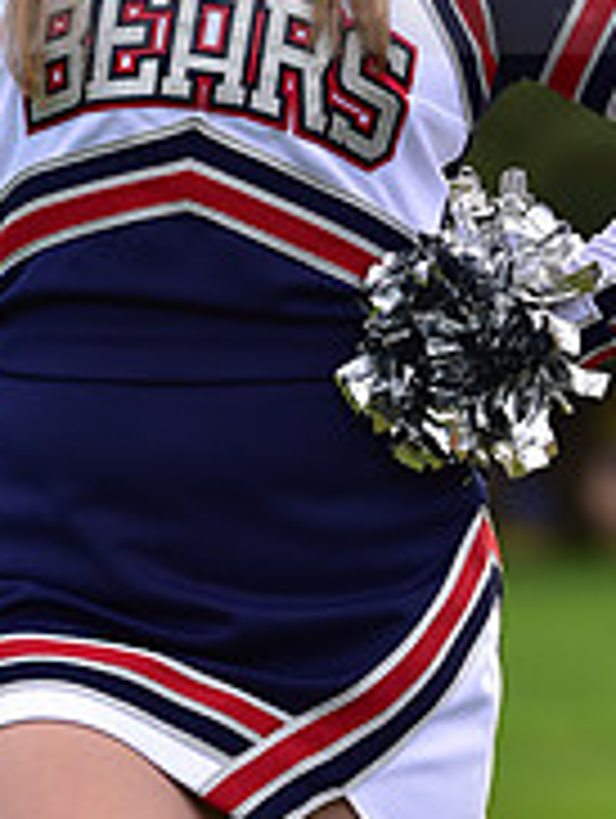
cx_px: 227
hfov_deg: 3.5
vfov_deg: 4.6
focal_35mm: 428
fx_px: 10131
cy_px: -90
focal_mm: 140
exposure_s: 1/250
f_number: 4.5
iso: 160
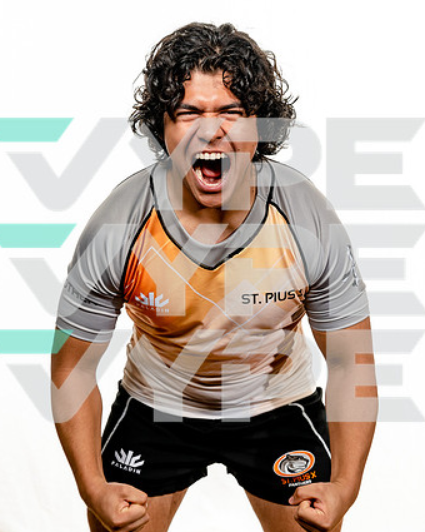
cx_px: 218
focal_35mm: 80
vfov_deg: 23.8
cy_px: 283
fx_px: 1258
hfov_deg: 19.2
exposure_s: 1/250
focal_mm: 50
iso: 160
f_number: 8
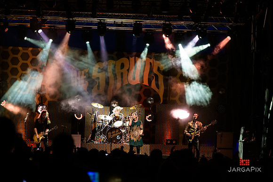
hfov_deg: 13.2
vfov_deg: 8.9
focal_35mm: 155
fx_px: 1176
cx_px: 136
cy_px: 91
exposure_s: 1/200
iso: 3200
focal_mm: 155
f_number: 5
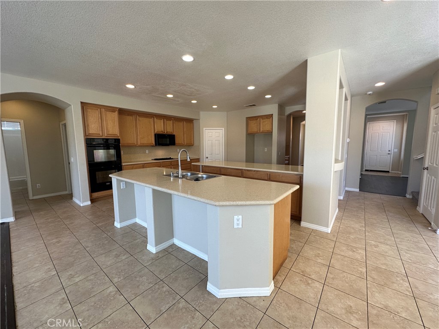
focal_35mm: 14
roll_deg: +0.6
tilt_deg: -6.5
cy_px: 164
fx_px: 178
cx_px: 220
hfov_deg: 102.1
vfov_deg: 85.7
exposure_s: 1/120
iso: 160
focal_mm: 2.22
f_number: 2.2
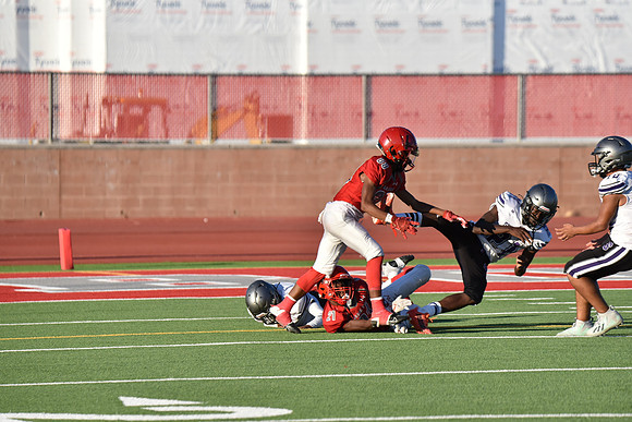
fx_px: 5268
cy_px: 211
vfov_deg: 4.6
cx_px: 316
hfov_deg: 6.9
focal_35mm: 300
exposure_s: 1/4000
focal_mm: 300
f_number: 5.6
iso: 1100
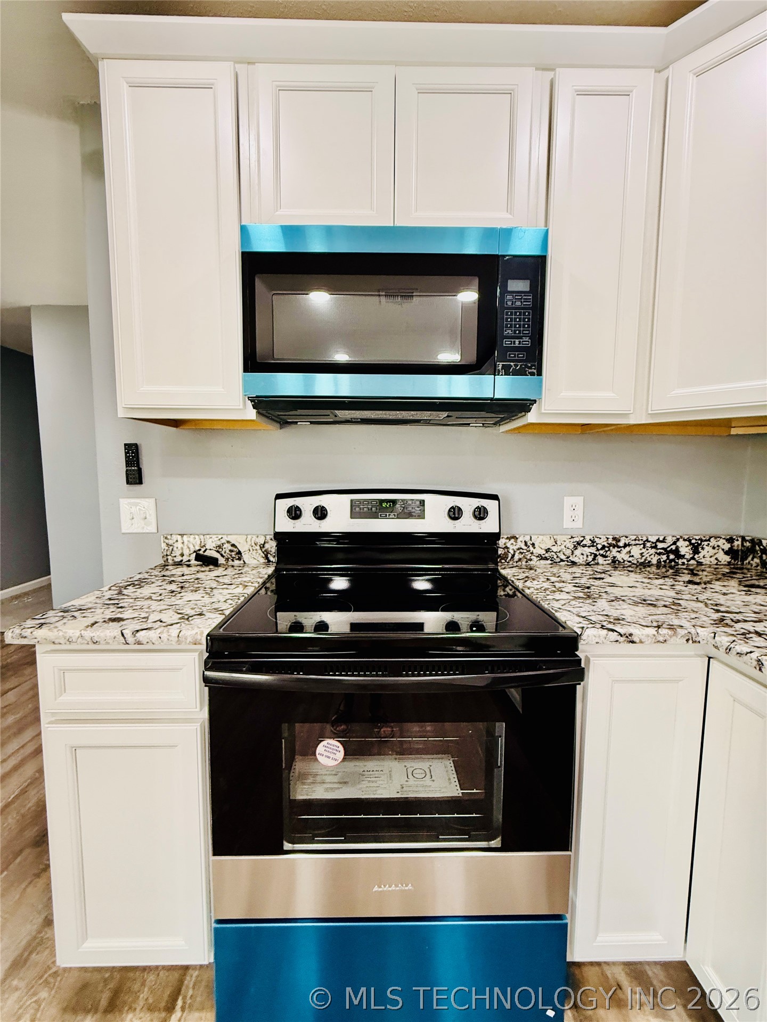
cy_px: 511
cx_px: 384
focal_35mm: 14
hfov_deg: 85.7
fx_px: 414
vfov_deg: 102.1
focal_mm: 2.22
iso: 400
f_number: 2.2
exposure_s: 1/82
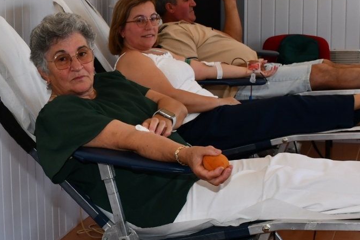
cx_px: 41
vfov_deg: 14.0
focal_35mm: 98
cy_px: 114
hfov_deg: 20.4
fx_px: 980
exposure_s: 1/100
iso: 200
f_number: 5.6
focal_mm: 23
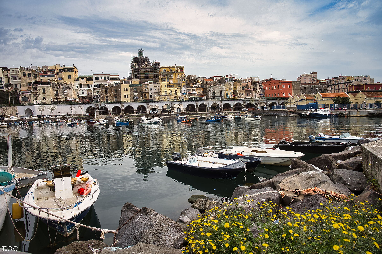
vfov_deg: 53.1
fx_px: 254
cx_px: 191
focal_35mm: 24
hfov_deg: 73.8
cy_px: 127
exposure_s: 1/320
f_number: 8
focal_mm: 24
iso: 100
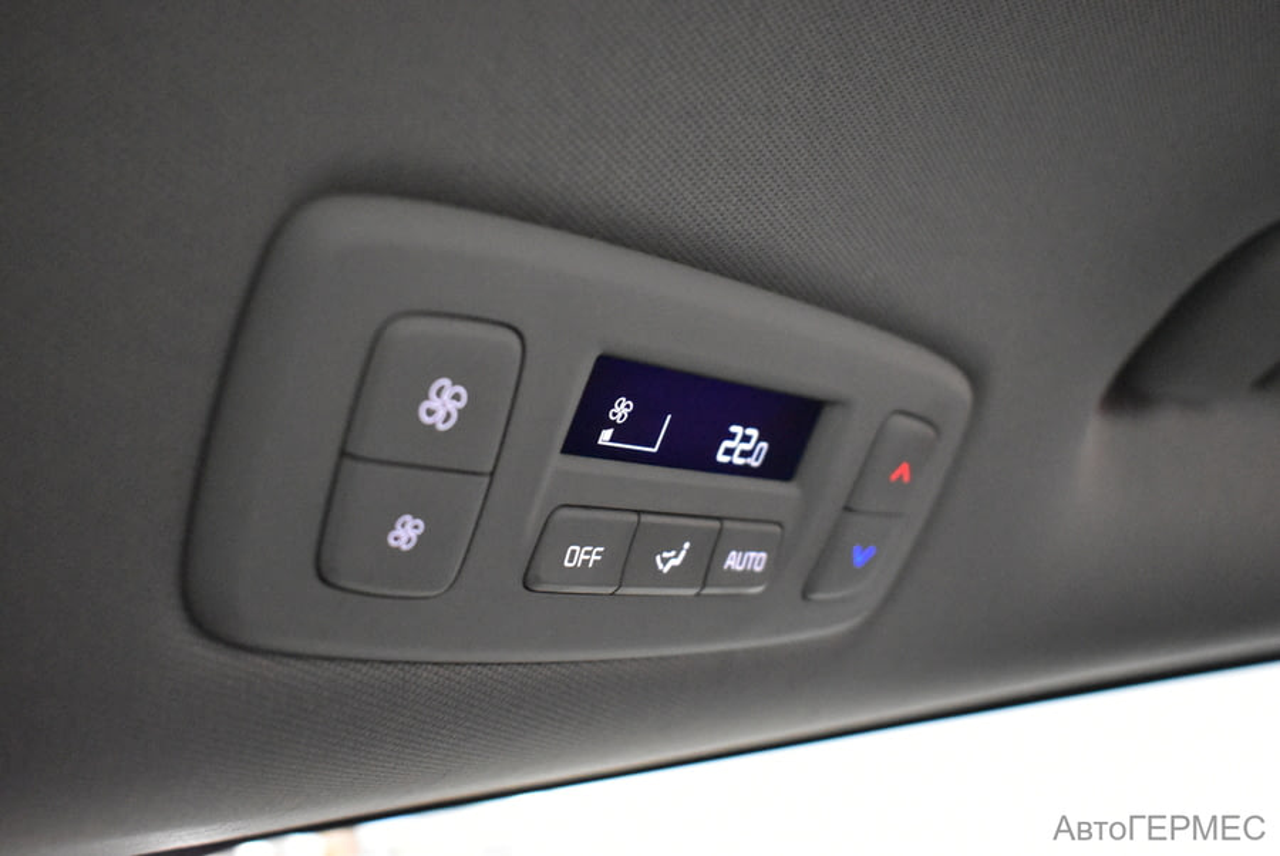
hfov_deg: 51.2
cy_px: 428
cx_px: 640
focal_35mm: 38
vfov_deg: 35.6
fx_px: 1335
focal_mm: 25
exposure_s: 1/80
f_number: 4
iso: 8000
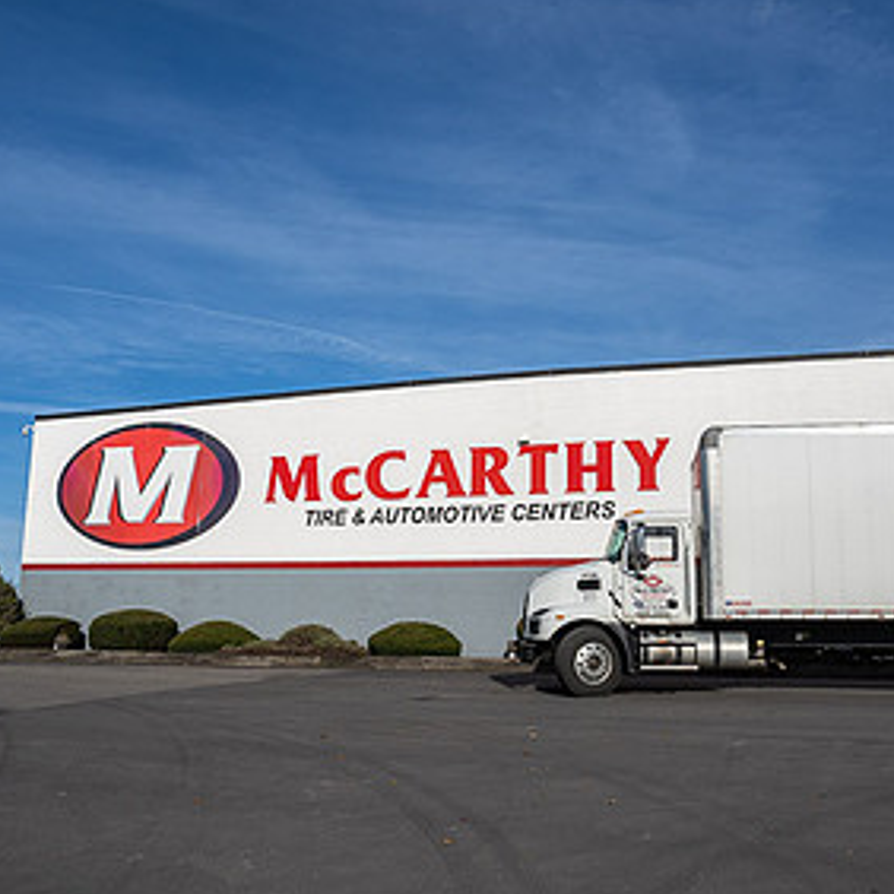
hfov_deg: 47.2
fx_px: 1023
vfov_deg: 47.1
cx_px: 453
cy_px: 493
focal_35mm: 35
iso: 125
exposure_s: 1/1250
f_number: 7.1
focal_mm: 20
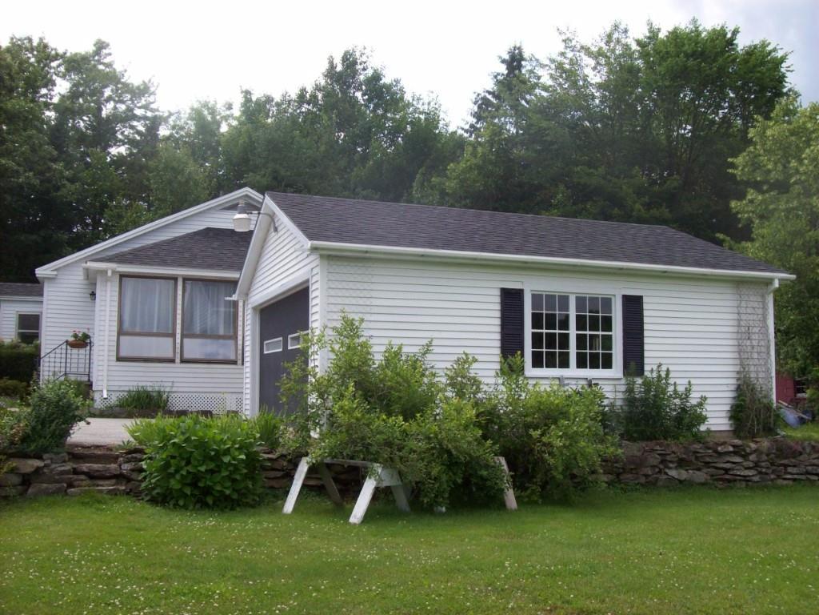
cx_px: 410
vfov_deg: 39.7
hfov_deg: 51.4
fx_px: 852
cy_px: 308
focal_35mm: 36
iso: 80
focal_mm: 6
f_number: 4.8
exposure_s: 1/326
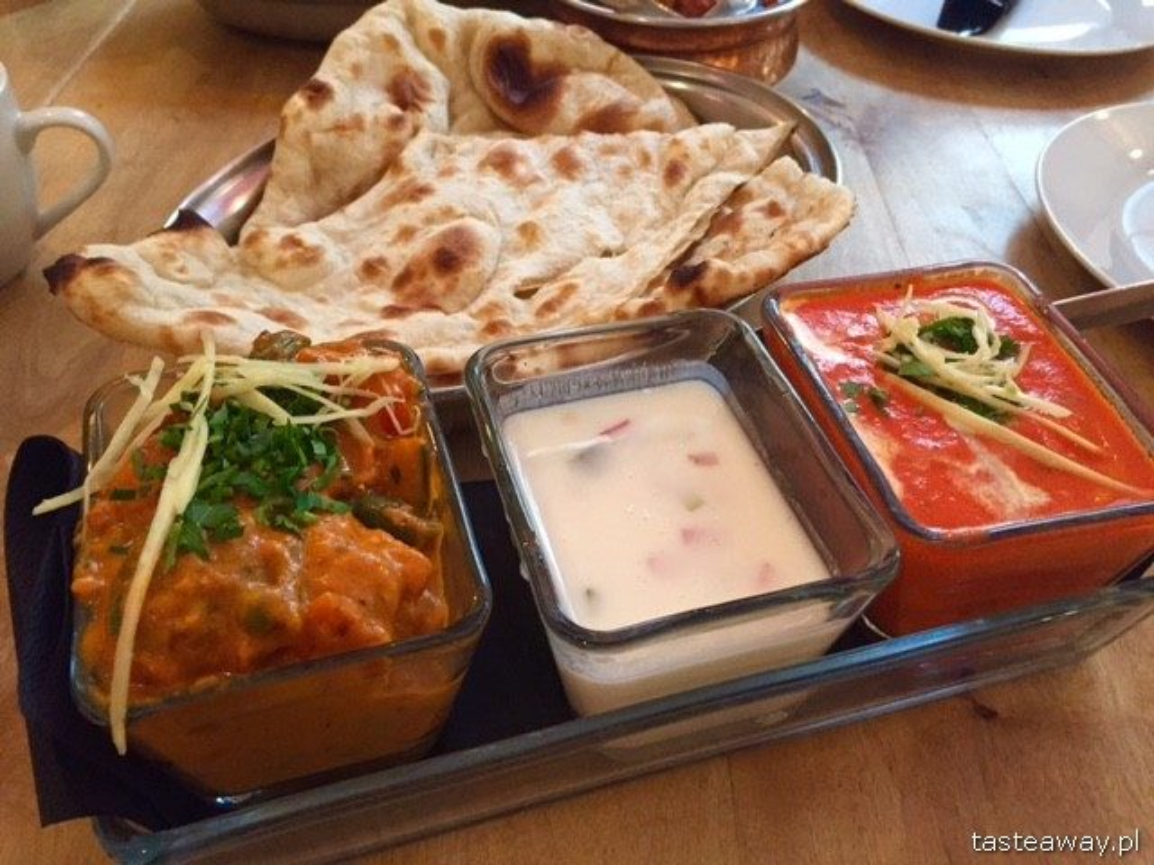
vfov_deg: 48.2
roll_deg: -2.8
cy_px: 432
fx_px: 967
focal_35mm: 29
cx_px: 577
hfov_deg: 61.7
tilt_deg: -43.2
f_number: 2.2
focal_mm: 4.15
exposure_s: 1/20
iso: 250
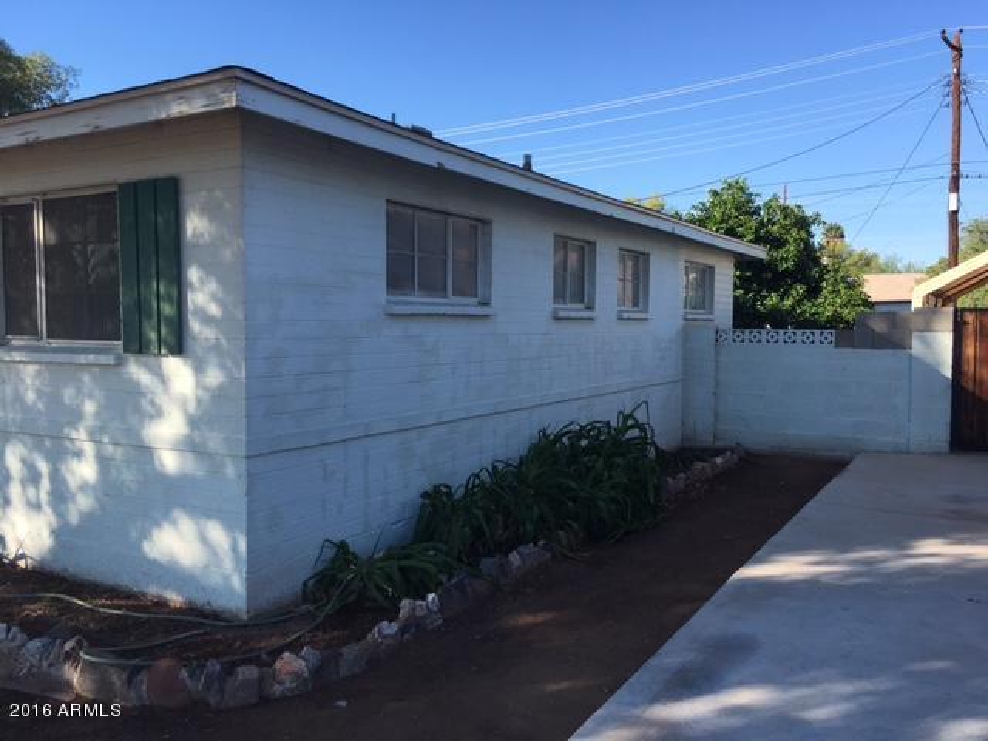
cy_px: 370
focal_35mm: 29
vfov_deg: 48.2
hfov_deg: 61.7
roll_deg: -0.3
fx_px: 828
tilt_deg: -2.4
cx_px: 494
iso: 25
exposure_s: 1/845
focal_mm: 4.15
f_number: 2.2
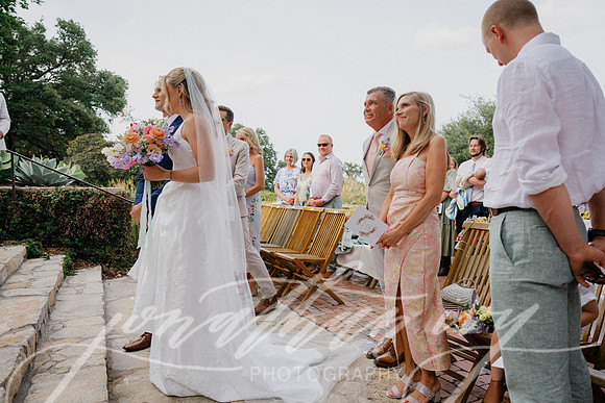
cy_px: 202
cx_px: 302
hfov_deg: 73.7
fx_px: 403
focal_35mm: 24
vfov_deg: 53.2
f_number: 3.5
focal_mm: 24
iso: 100
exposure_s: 1/500
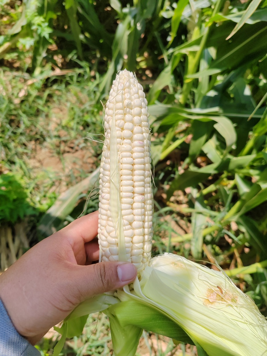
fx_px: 278
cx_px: 134
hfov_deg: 51.3
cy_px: 178
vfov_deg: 65.3
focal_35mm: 27
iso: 100
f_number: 1.8
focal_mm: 6.14
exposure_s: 1/1100
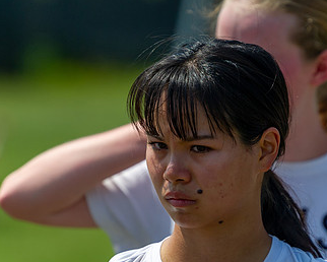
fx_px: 4435
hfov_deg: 4.2
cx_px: 192
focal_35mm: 458
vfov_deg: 3.4
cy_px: 158
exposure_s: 1/5000
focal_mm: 250
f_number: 4
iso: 450
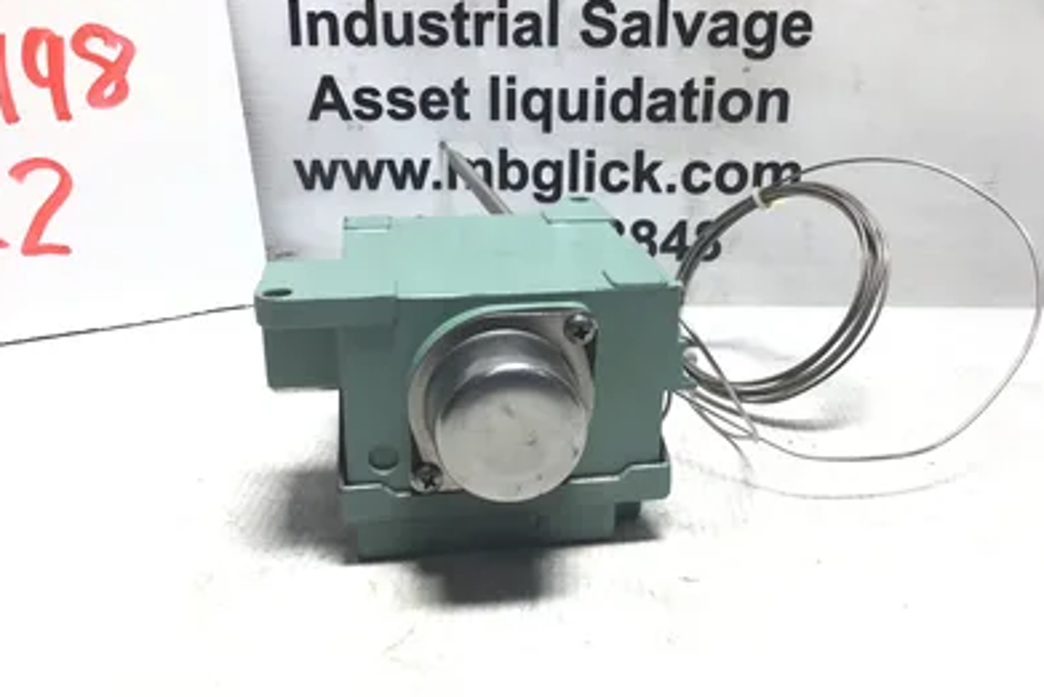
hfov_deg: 57.2
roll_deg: -0.9
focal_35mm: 33
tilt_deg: -19.5
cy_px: 328
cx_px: 529
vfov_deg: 40.0
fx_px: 957
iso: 40
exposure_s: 1/120
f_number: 2.4
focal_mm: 3.3
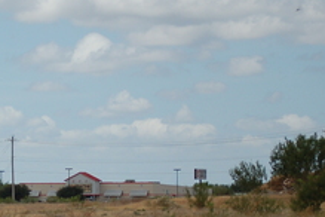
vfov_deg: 5.7
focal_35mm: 241
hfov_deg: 8.4
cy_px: 177
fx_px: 2180
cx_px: -89
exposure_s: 1/2000
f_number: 4
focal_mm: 55
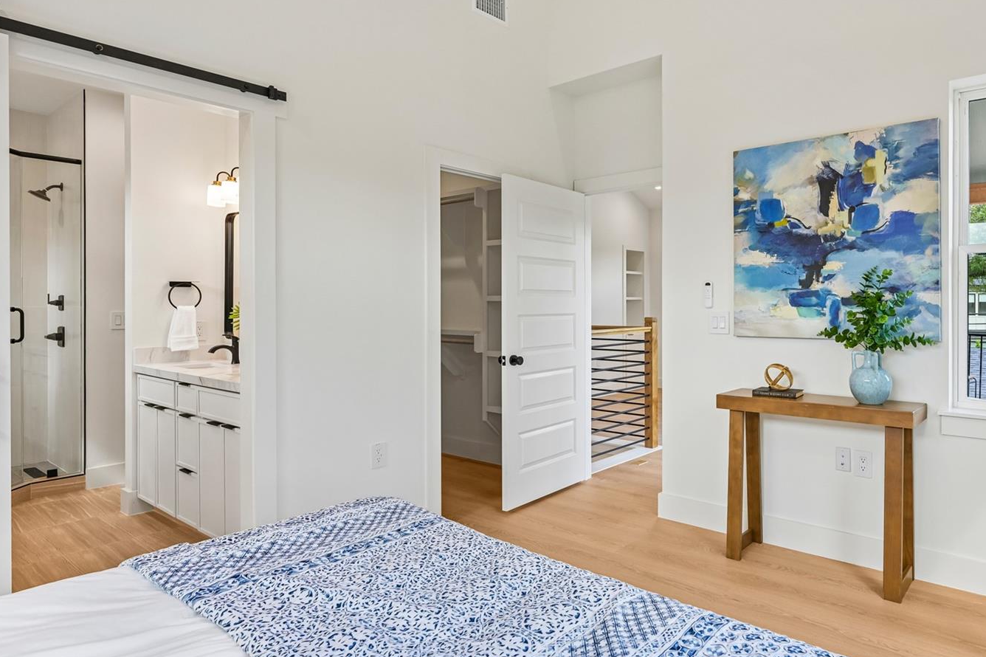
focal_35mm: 23
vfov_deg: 55.0
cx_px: 616
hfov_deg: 74.8
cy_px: 307
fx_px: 630
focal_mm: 15
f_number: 6.7
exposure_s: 1/30
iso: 100
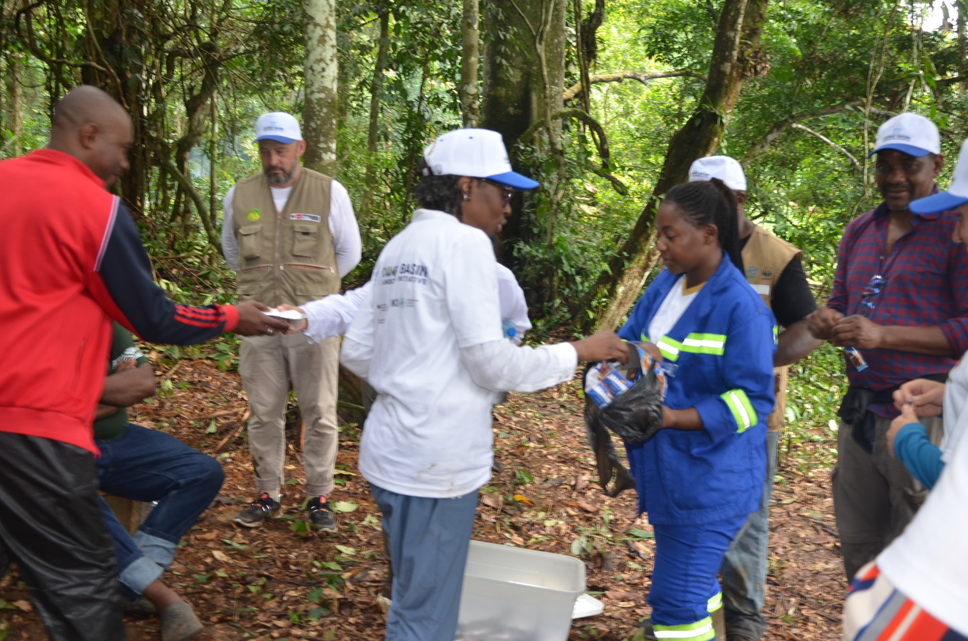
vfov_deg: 35.8
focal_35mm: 37
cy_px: 308
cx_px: 523
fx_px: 993
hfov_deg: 51.9
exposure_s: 1/60
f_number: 4
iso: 320
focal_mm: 22
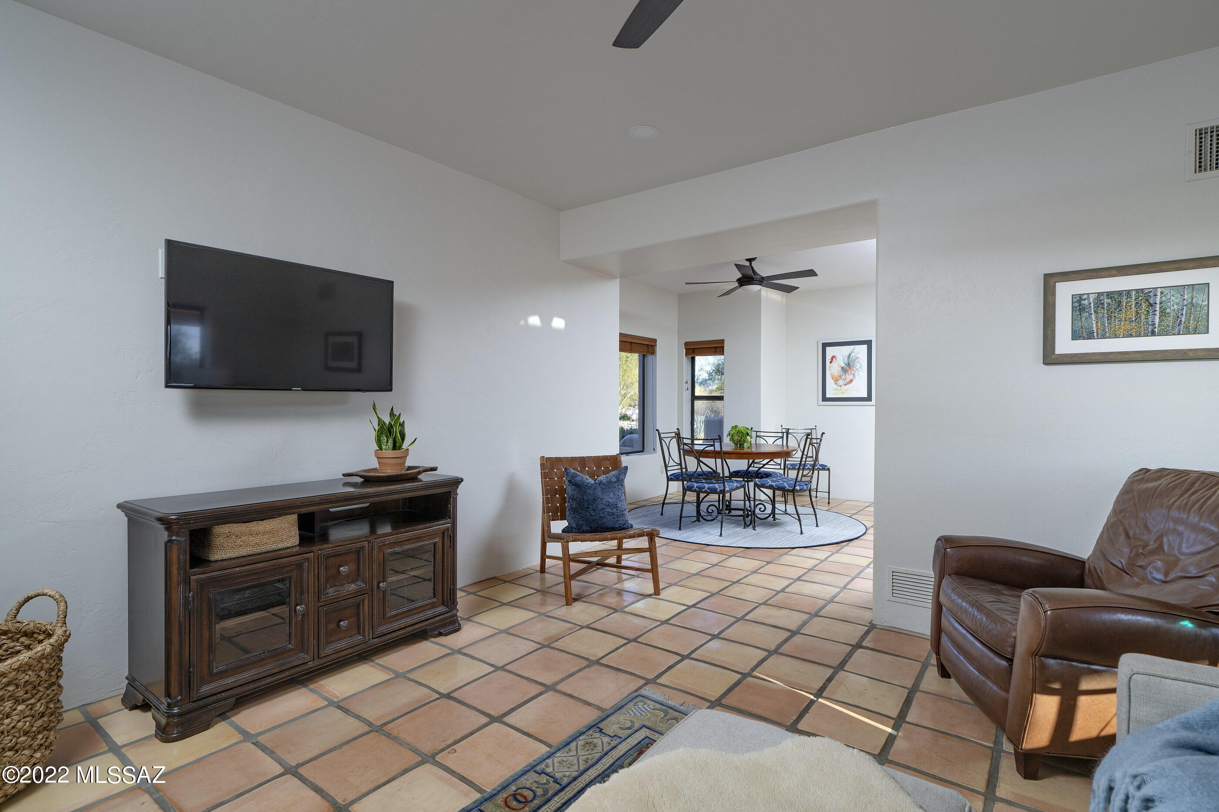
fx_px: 576
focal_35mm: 17
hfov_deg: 93.3
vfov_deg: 70.4
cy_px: 406
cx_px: 610
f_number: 8
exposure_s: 1/100
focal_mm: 17
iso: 200
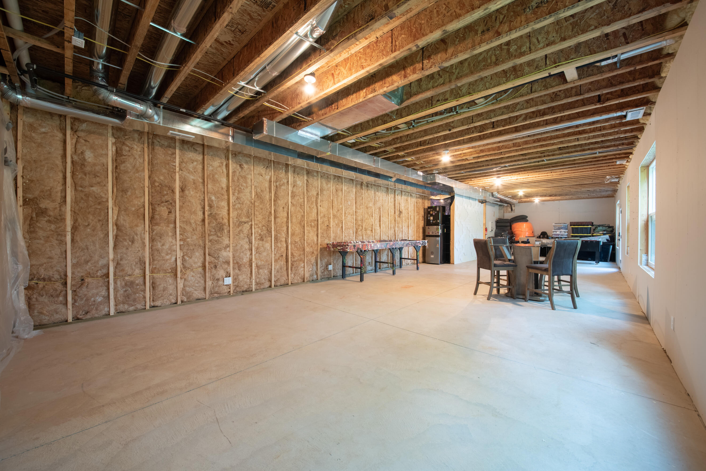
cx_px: 353
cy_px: 236
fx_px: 255
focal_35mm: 13
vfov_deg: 85.5
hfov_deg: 108.3
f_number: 9
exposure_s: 1/10
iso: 400
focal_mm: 13
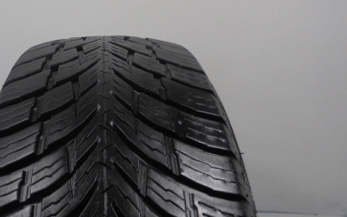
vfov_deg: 28.9
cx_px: 83
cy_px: 60
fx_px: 416
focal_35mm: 44
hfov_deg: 43.7
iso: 100
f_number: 3.5
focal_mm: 4.6
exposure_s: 1/30
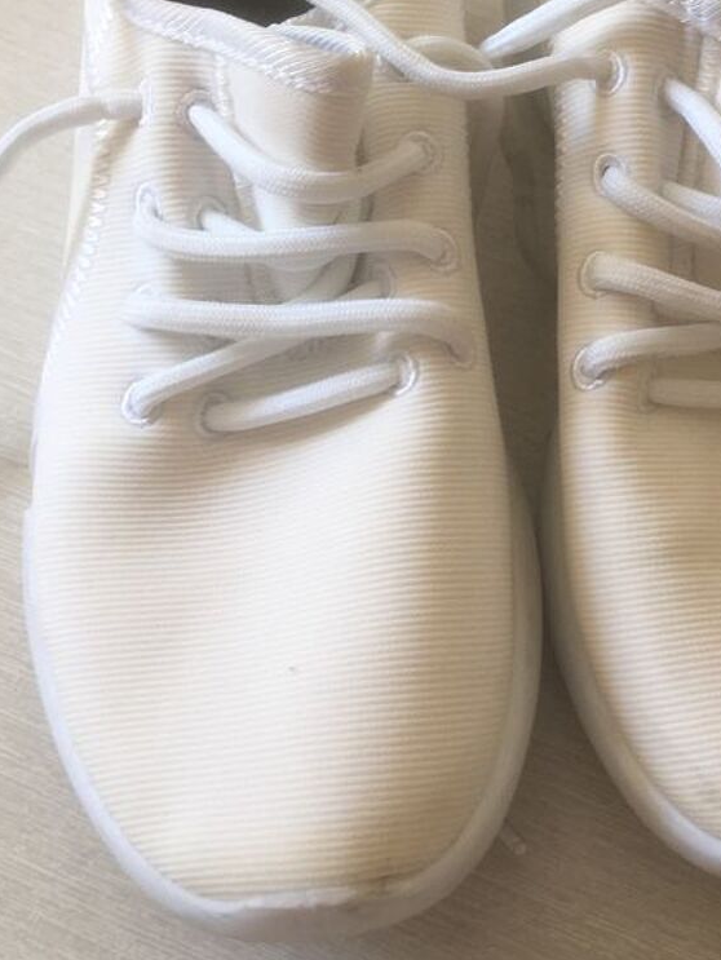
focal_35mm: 52
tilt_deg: -60.8
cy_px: 355
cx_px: 497
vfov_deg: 36.6
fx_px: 1443
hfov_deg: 27.8
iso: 32
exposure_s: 1/50
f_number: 2.2
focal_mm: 4.15
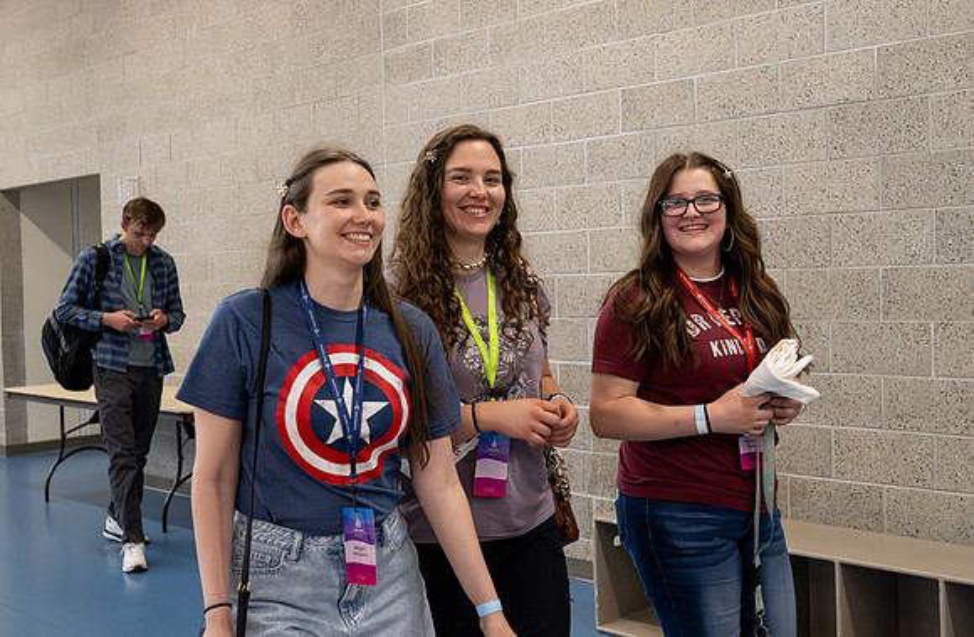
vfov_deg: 30.9
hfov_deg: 45.8
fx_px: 1152
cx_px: 524
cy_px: 293
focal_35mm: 43
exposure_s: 1/500
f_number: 4.5
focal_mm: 30
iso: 5000
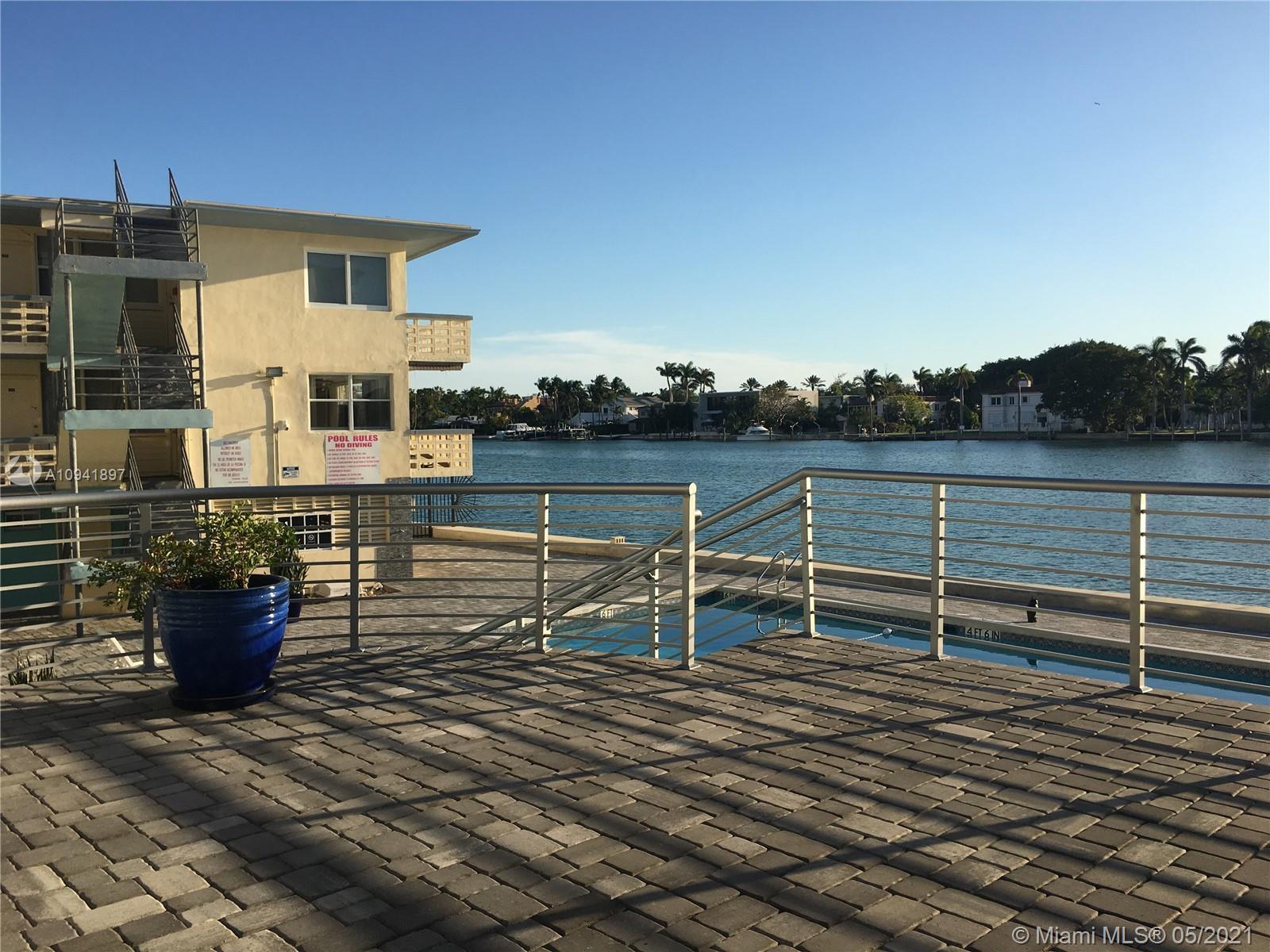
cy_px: 476
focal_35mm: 29
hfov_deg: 61.7
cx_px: 635
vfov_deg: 48.2
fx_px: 1064
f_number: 2.2
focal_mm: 4.15
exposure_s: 1/1570
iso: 25
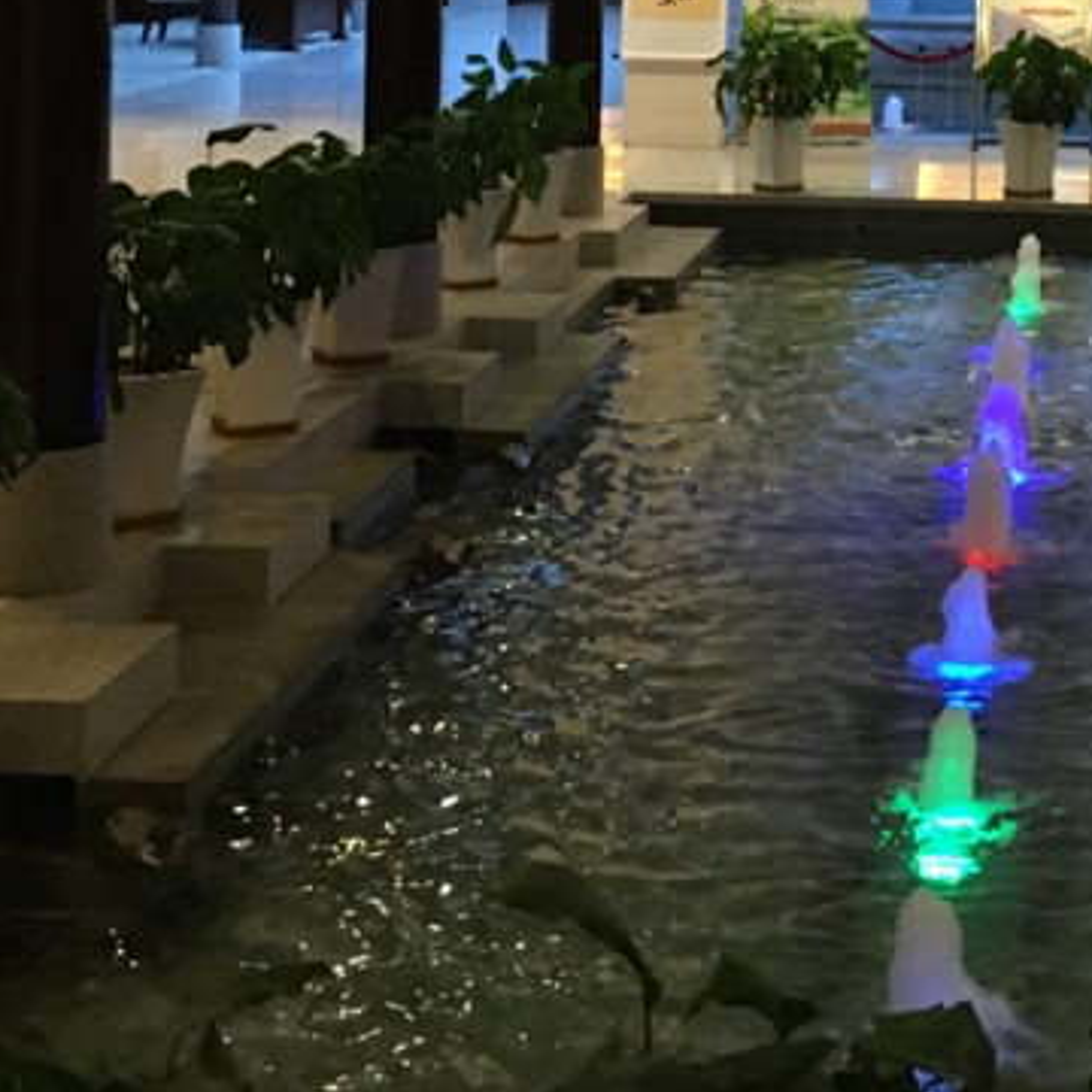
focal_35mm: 73
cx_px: 1065
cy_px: -18
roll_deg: -2.1
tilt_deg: -3.7
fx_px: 2605
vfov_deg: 22.7
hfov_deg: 22.8
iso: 80
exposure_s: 1/10
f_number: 2.2
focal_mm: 4.15
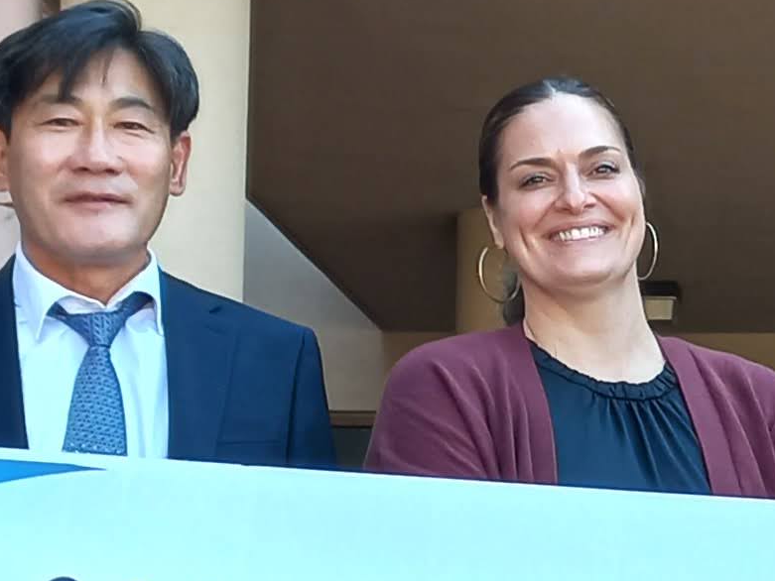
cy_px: 485
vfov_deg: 10.0
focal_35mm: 148
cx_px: 924
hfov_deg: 13.0
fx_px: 3314
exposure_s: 1/120
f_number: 1.8
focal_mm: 4.6
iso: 40
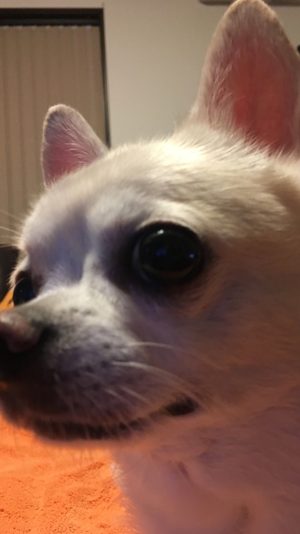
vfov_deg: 61.0
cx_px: 166
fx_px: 452
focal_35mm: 32
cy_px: 269
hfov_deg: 36.7
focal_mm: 4.15
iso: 200
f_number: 2.2
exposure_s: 1/24
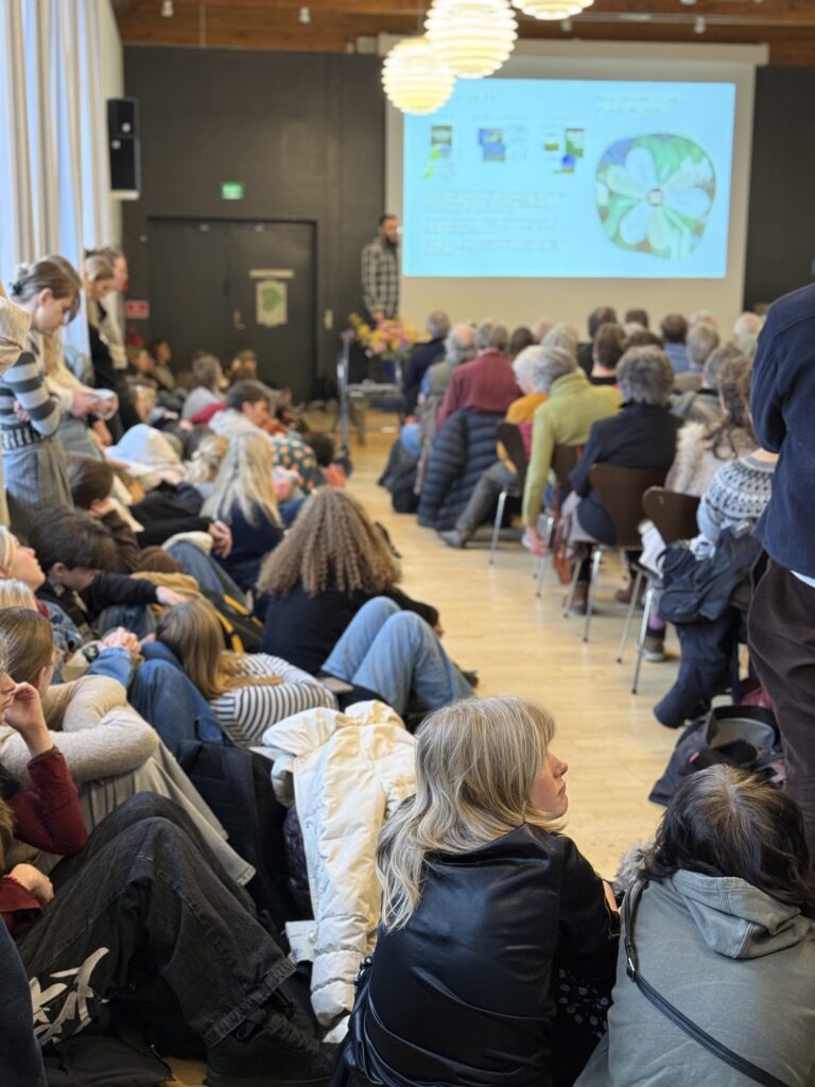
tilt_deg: -9.2
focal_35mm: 48
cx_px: 408
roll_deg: -0.9
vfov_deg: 39.7
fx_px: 1507
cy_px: 544
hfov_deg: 30.3
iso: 250
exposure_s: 1/50
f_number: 1.78
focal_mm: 6.76
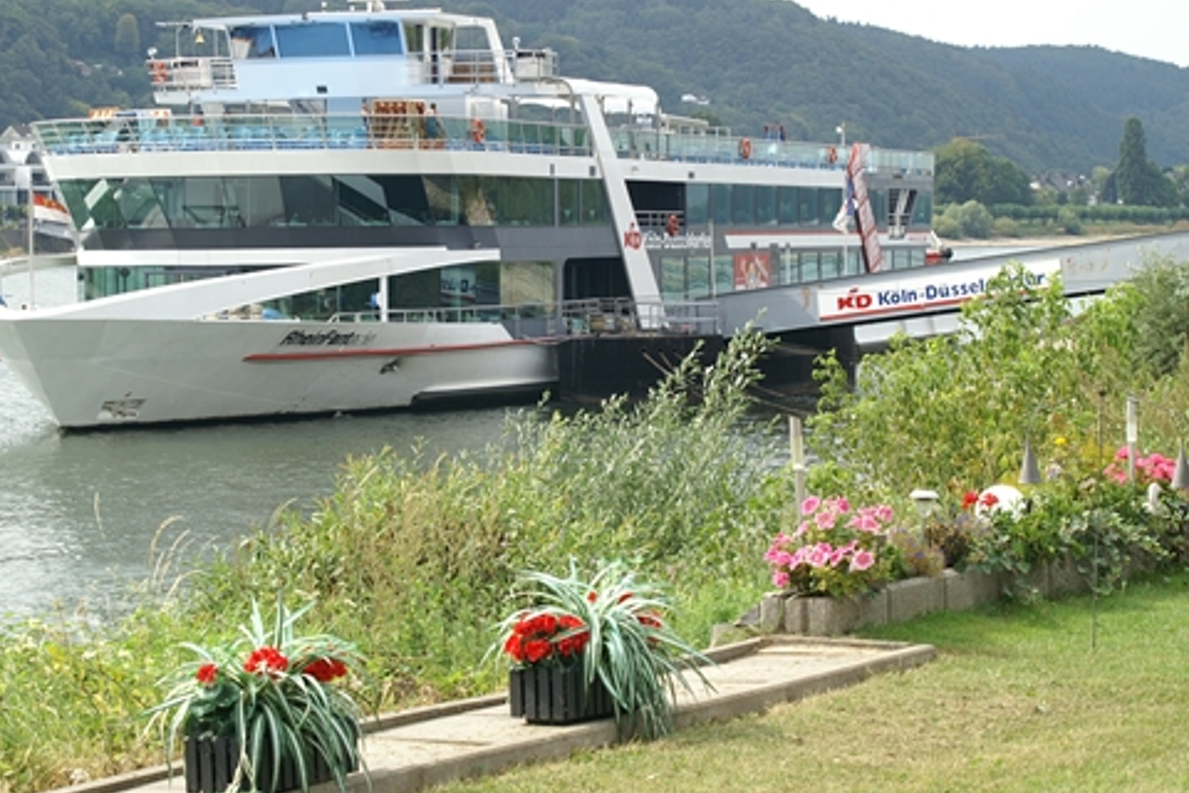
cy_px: 327
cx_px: 505
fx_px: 3963
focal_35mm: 120
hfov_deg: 17.1
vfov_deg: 11.4
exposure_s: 1/160
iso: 100
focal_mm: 60
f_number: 8
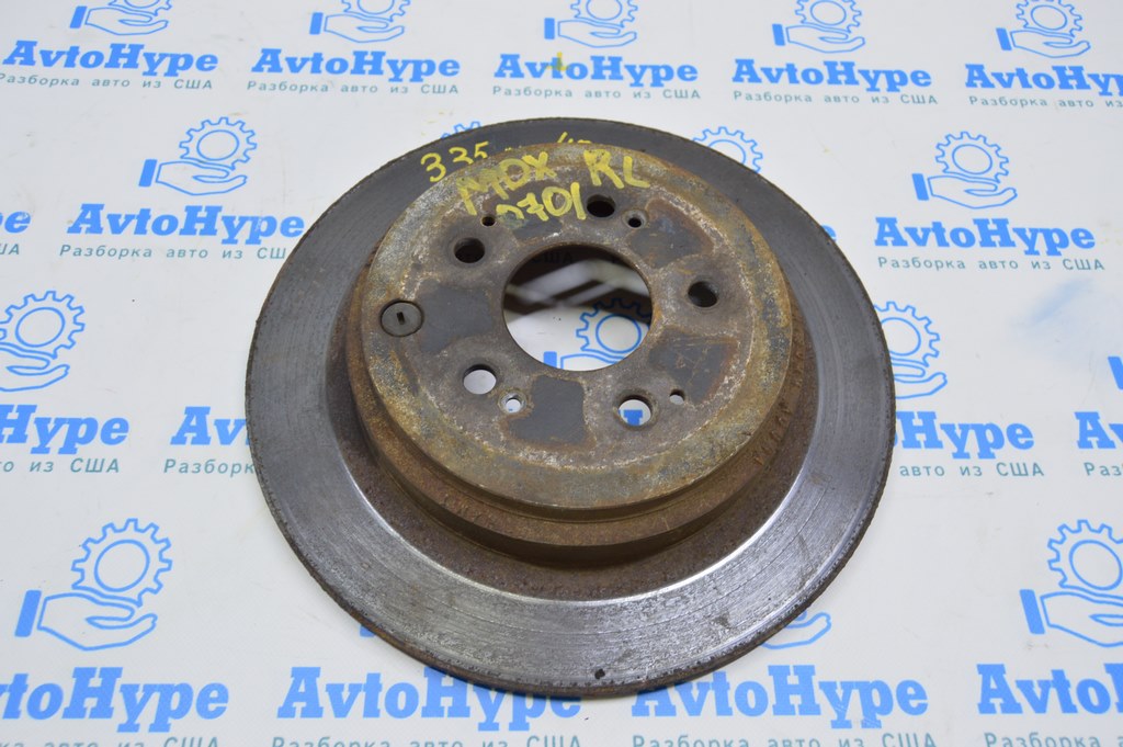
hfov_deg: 67.4
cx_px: 562
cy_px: 374
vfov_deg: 47.9
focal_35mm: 27
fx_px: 842
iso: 400
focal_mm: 18
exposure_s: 1/20
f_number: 5.6
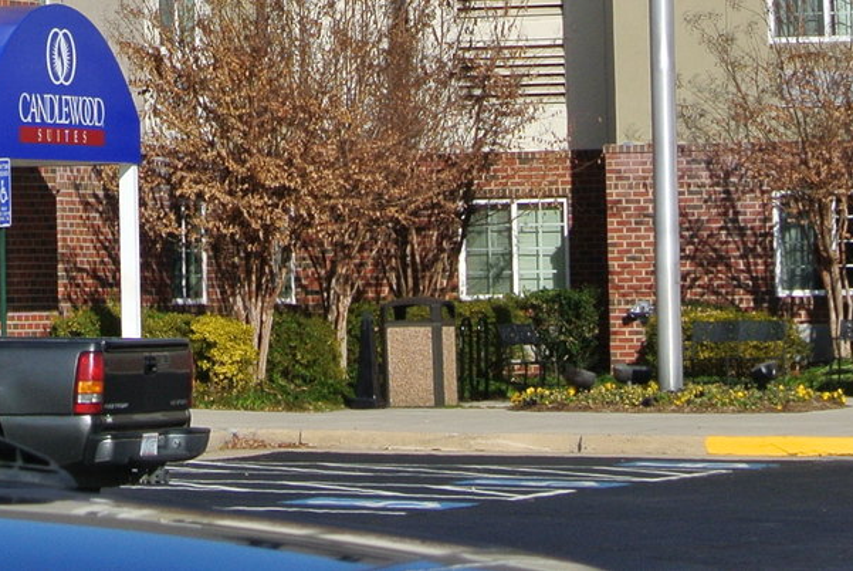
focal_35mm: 276
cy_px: -401
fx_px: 6546
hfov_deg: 7.4
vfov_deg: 4.9
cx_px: -13
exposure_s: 1/800
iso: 100
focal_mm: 30
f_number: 5.6
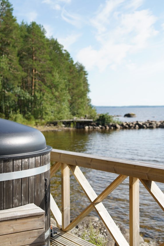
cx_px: 100
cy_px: 124
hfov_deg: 25.4
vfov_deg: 37.5
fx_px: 362
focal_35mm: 53
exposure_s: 1/1600
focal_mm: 35
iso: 100
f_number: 2.5
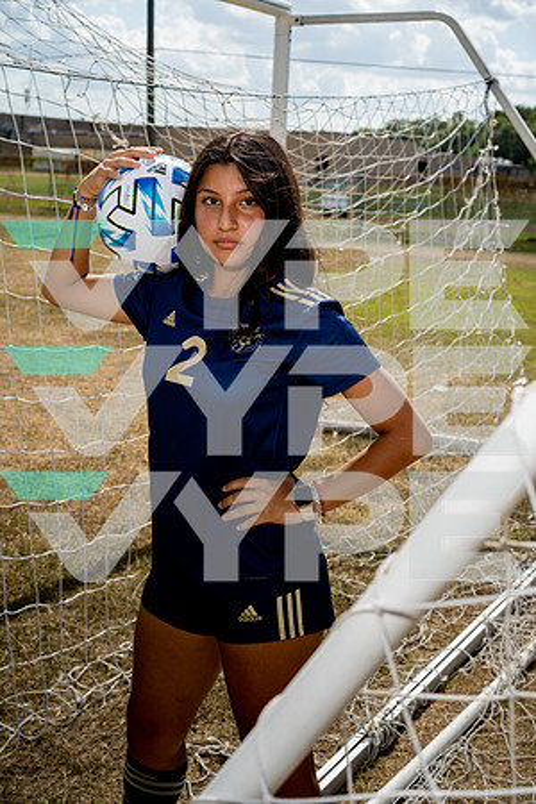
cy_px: 402
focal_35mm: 55
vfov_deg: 36.2
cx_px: 268
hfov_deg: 24.6
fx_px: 1228
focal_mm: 55
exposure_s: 1/250
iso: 50
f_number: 7.1
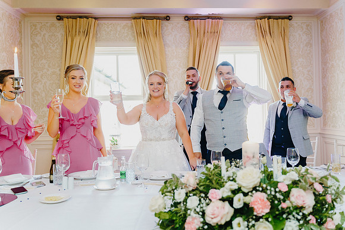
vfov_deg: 43.2
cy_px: 115
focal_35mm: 30
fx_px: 291
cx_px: 186
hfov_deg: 61.3
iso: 2000
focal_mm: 28
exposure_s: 1/200
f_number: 2.8
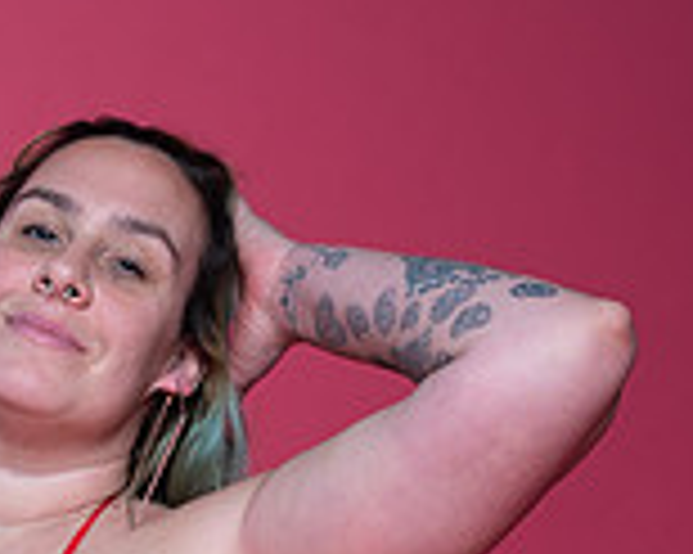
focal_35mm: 124
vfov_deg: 12.0
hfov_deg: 14.2
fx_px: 2542
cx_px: -436
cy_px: 786
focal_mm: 35
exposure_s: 1/160
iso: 100
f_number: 8
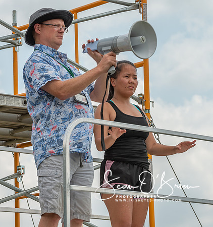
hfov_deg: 9.9
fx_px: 1230
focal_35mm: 171
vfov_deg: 10.5
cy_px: 114
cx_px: 81
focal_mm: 130
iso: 160
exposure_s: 1/800
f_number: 8
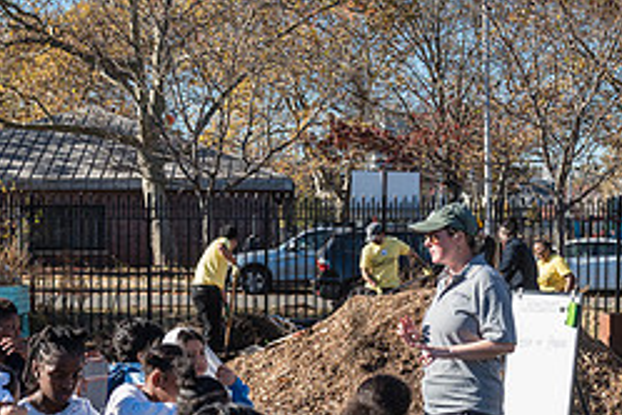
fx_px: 1382
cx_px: 285
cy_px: 320
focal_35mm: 80
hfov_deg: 25.4
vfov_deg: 17.0
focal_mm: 29
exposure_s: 1/500
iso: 100
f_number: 5
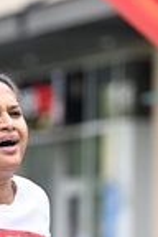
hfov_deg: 3.3
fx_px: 2771
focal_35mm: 421
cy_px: 183
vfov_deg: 4.9
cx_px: -53
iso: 400
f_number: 2.8
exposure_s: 1/1000
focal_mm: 110
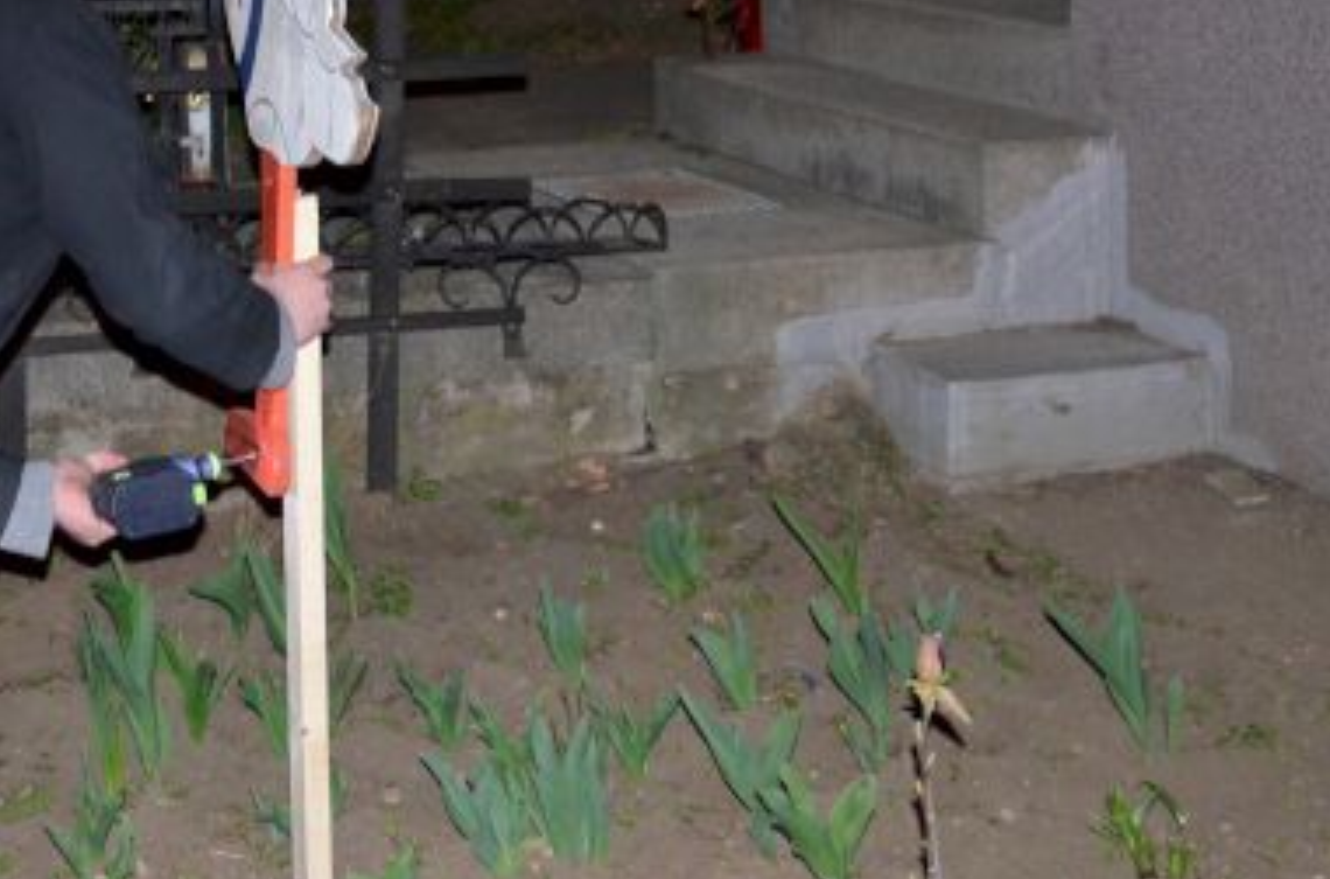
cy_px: 189
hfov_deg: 26.0
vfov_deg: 17.5
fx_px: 2836
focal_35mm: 77
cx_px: 290
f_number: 4.2
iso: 3200
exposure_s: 1/60
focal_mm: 30
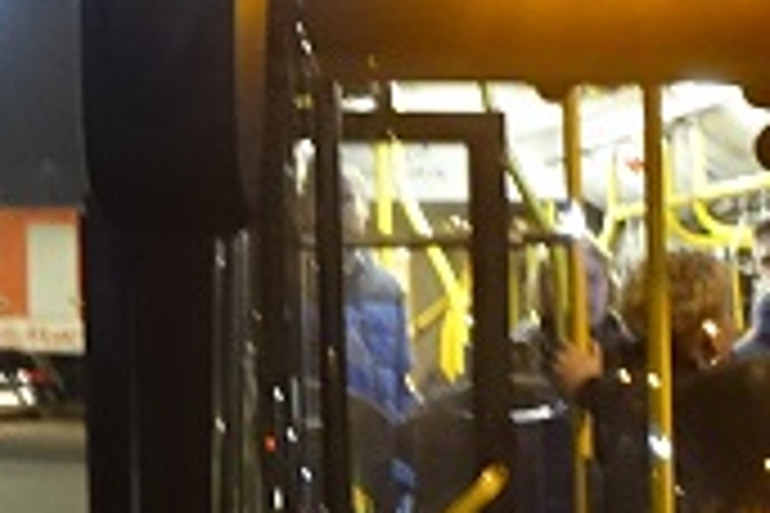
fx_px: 2909
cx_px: 1022
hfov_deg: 14.4
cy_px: 524
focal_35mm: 136
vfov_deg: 10.0
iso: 1250
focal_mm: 10.49
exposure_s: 1/8
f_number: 2.8
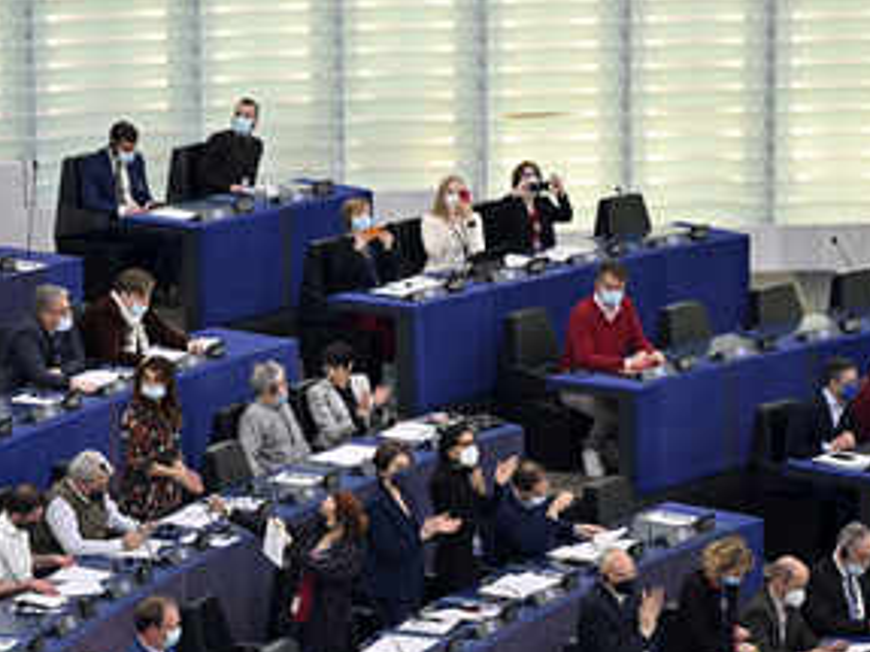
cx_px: 356
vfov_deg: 6.8
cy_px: 397
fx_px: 5502
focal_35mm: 219
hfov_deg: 9.0
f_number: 2.8
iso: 1250
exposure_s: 1/500
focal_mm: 145
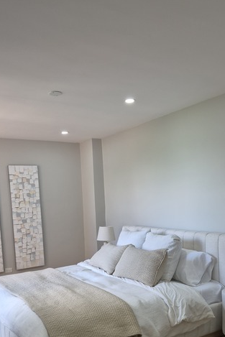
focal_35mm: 34
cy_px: 225
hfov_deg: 38.9
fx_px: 318
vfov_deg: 54.7
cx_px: 111
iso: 80
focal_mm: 5.4
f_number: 1.8
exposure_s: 1/120
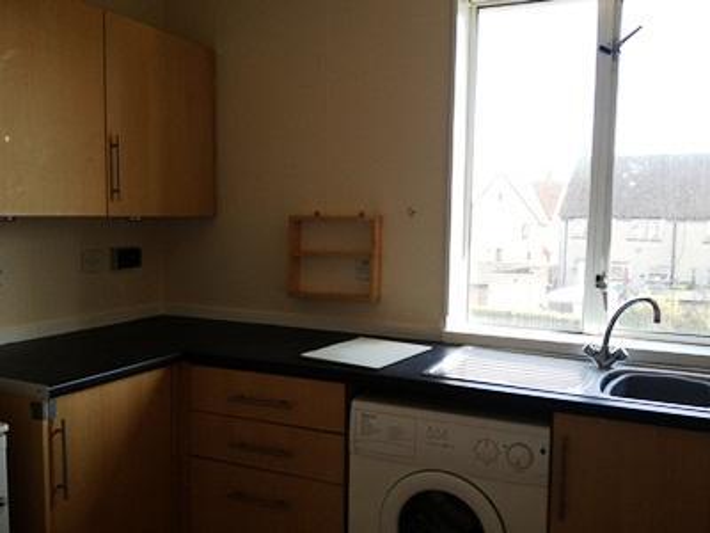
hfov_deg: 52.6
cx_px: 355
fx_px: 718
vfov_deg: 40.7
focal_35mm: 35
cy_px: 266
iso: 64
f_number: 2.4
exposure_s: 1/165
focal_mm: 4.28
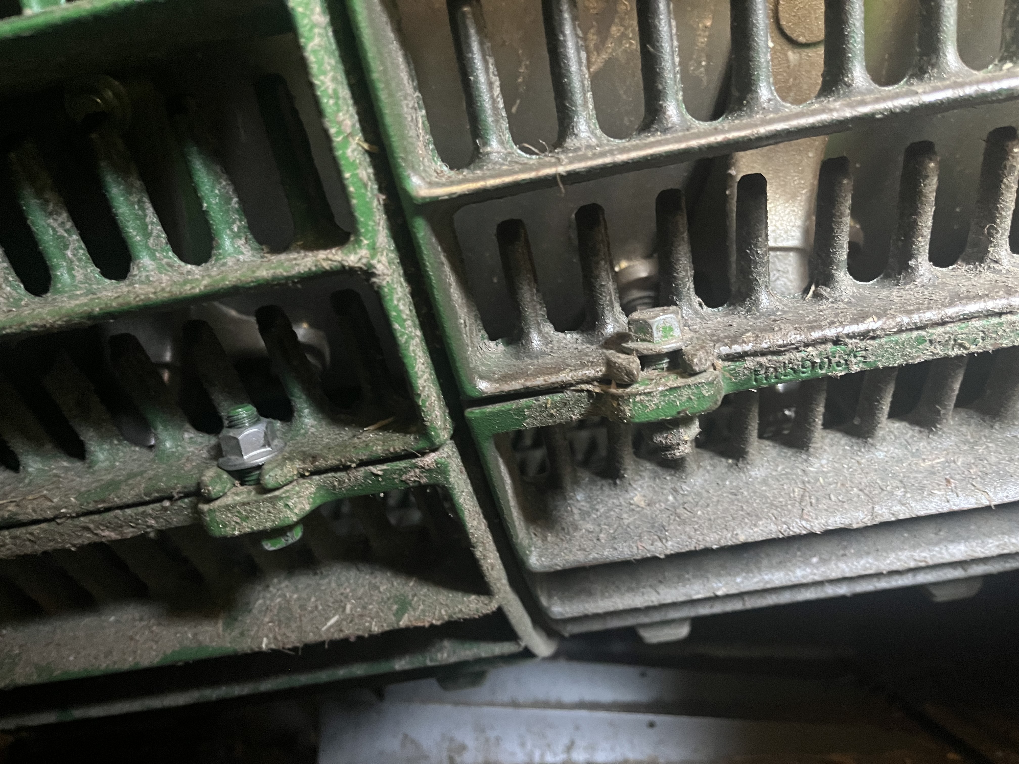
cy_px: 382
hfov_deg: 67.3
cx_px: 510
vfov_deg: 53.1
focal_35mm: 26
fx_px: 765
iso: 640
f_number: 1.6
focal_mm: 5.1
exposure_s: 1/32
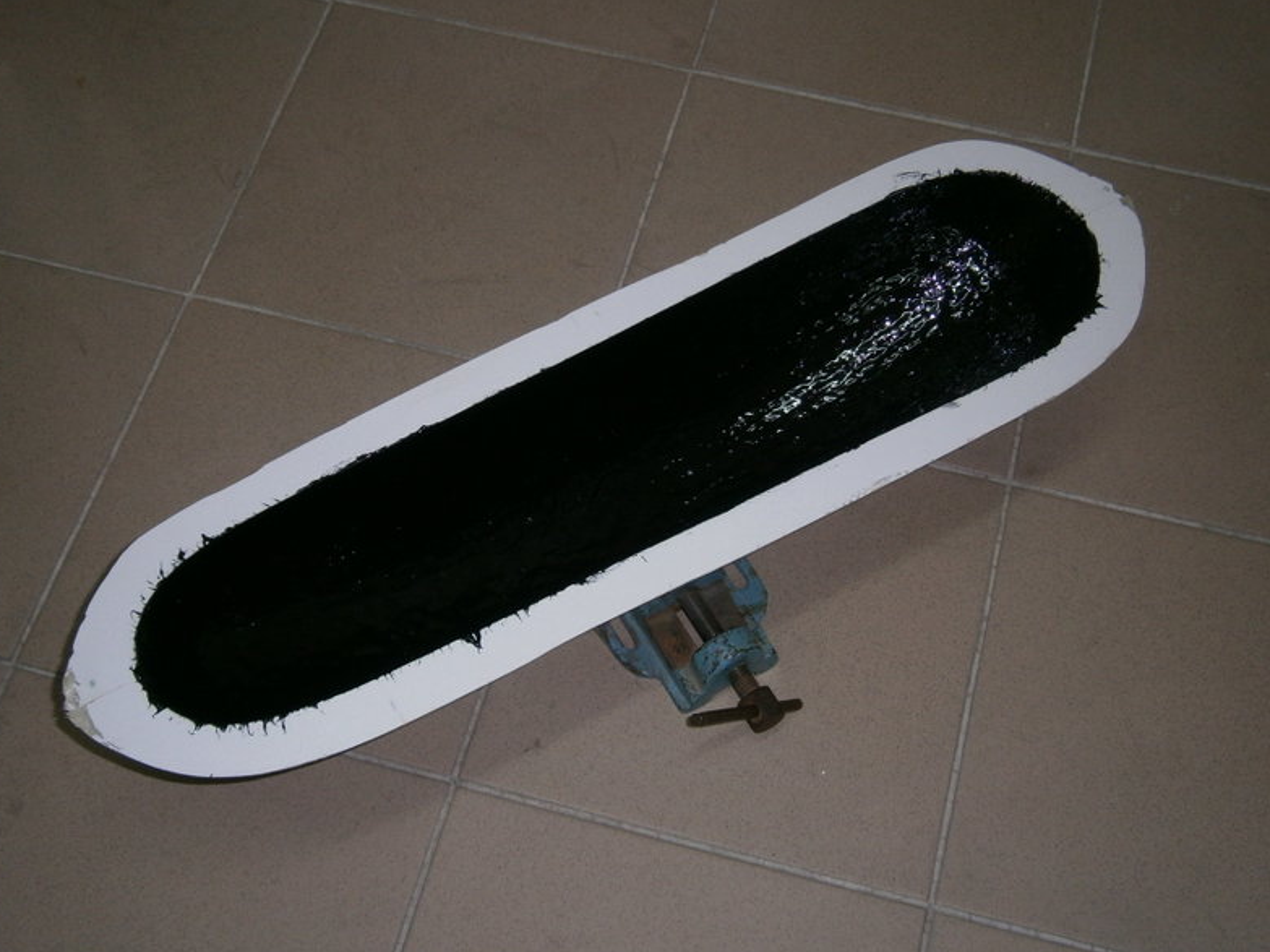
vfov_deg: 30.3
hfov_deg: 39.7
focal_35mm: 48
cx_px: 624
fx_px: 1761
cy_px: 468
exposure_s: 1/40
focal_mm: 8.3
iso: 125
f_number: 3.4
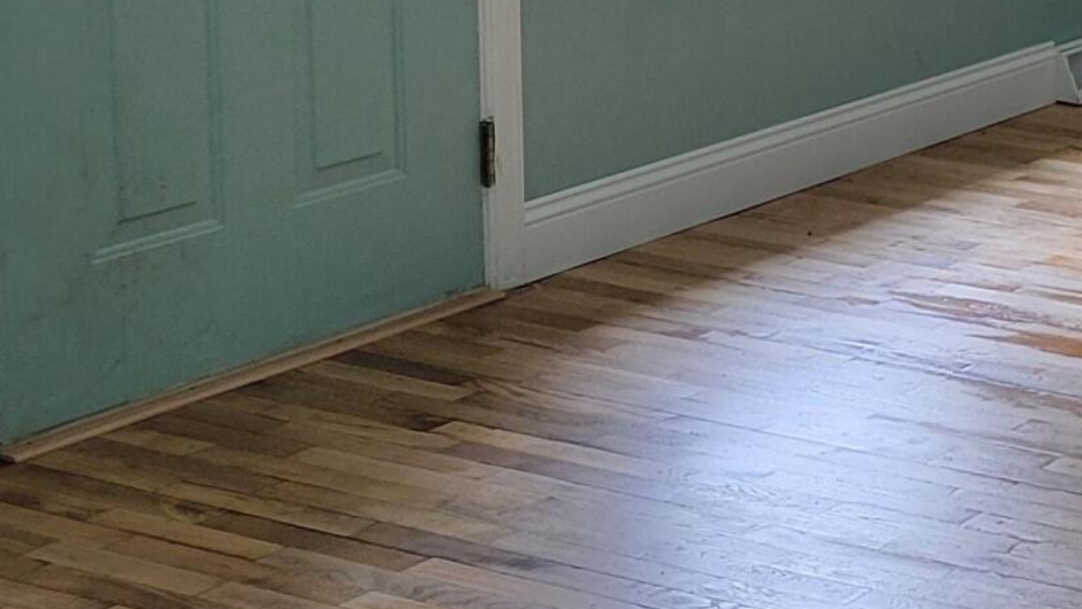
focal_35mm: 105
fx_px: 3012
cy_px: -137
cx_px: 1507
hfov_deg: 18.5
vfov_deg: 11.3
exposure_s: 1/120
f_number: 1.8
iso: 125
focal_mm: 5.4
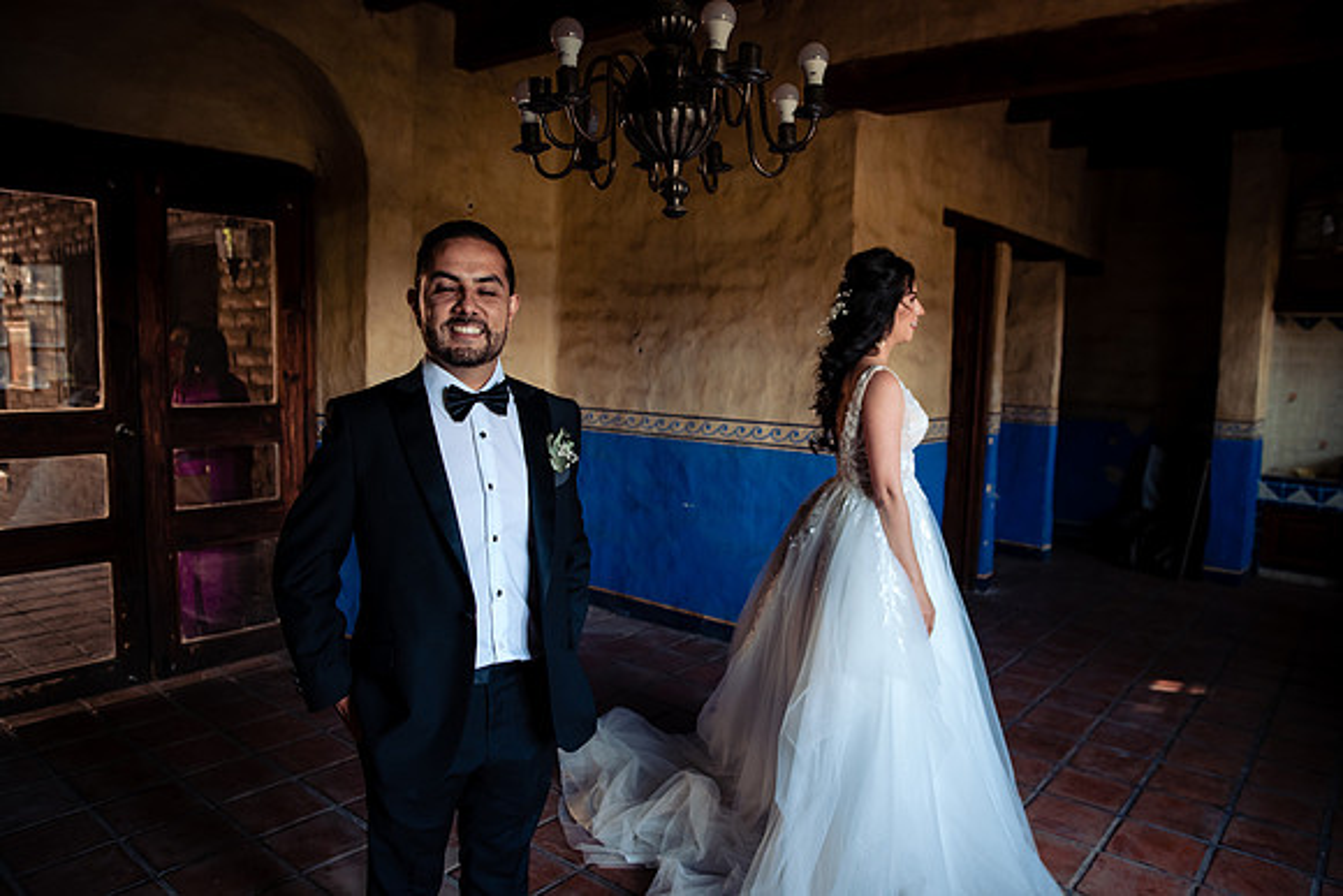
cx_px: 672
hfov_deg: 73.7
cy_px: 448
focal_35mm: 24
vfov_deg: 53.2
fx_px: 896
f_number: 2.8
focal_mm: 24
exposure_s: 1/160
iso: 800
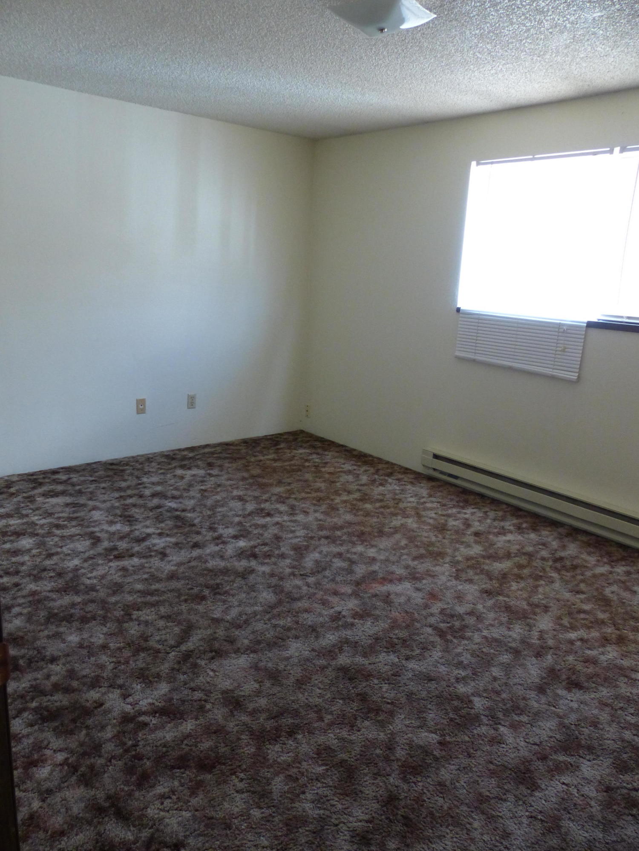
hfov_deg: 54.9
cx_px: 320
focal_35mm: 25
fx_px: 615
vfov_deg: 69.4
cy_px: 426
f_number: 2.8
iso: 400
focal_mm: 4.5
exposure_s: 1/25
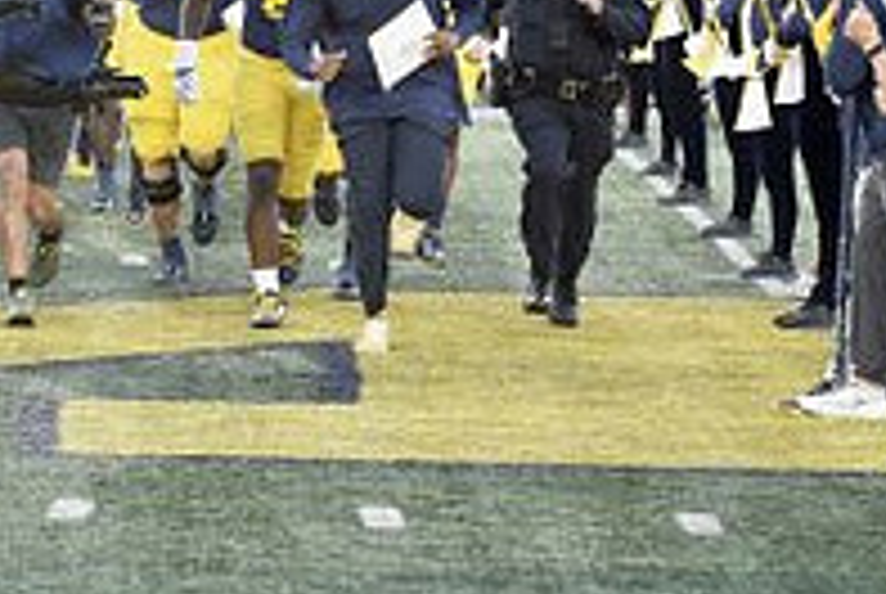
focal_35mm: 342
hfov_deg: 6.0
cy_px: 54
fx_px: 8430
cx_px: -283
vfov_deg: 4.0
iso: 1000
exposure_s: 1/640
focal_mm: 116
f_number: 3.5
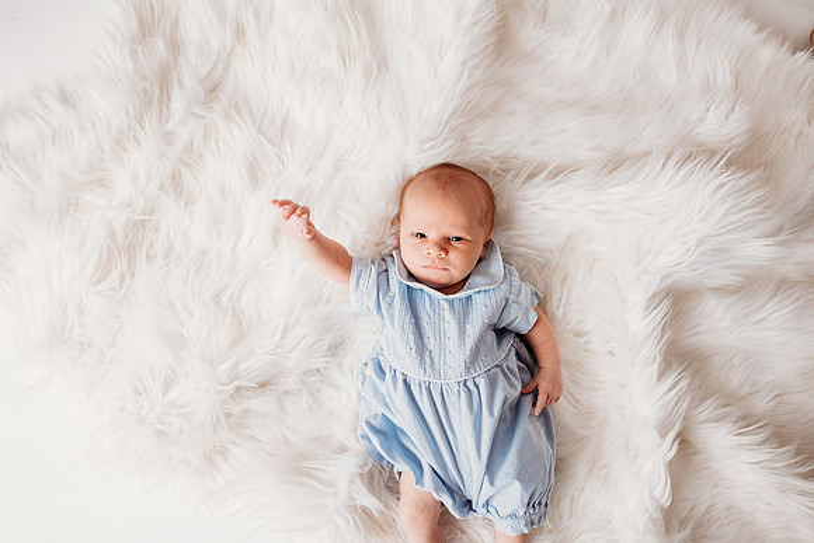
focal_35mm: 24
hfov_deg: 73.7
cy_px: 272
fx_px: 543
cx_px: 407
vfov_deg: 53.2
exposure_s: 1/200
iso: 100
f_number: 4
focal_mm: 24
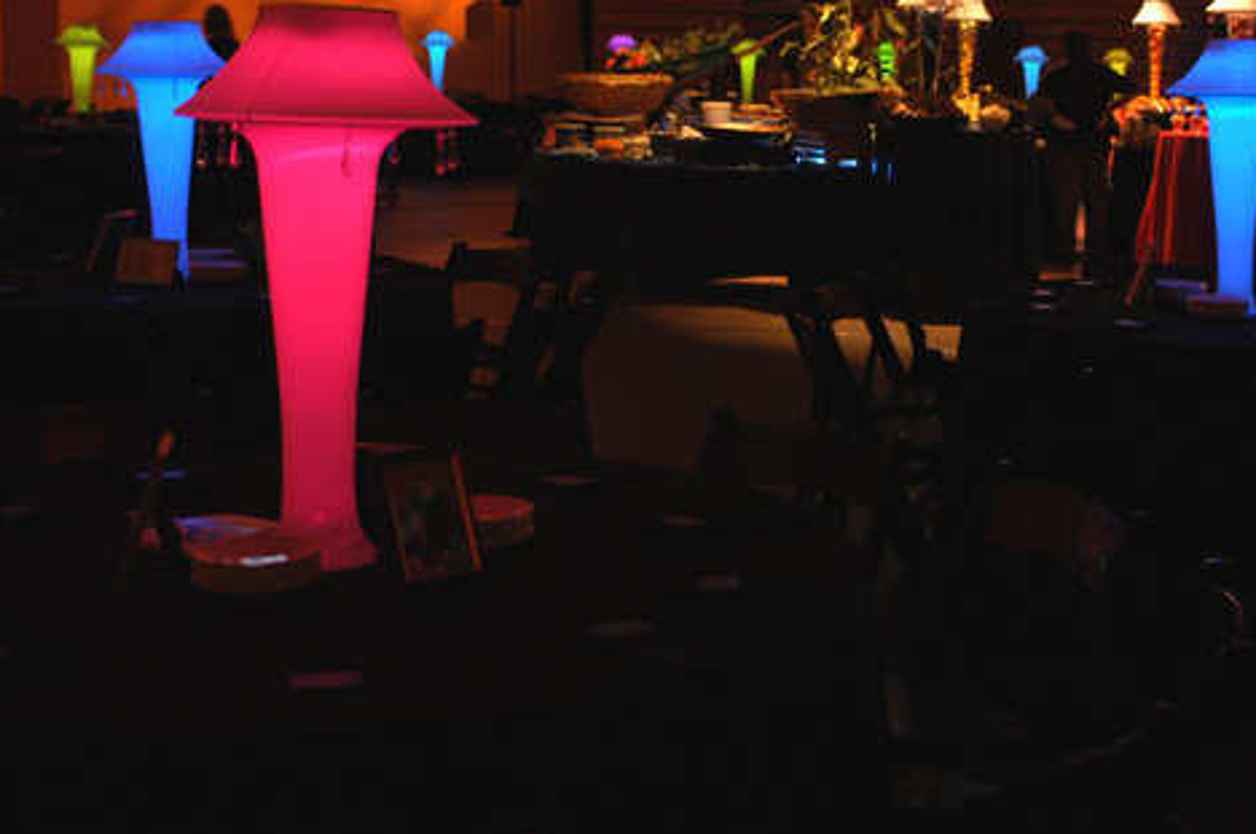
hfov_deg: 35.3
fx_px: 1952
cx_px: 845
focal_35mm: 56
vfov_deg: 23.9
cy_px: 212
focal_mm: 24
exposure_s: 1/20
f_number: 3.3
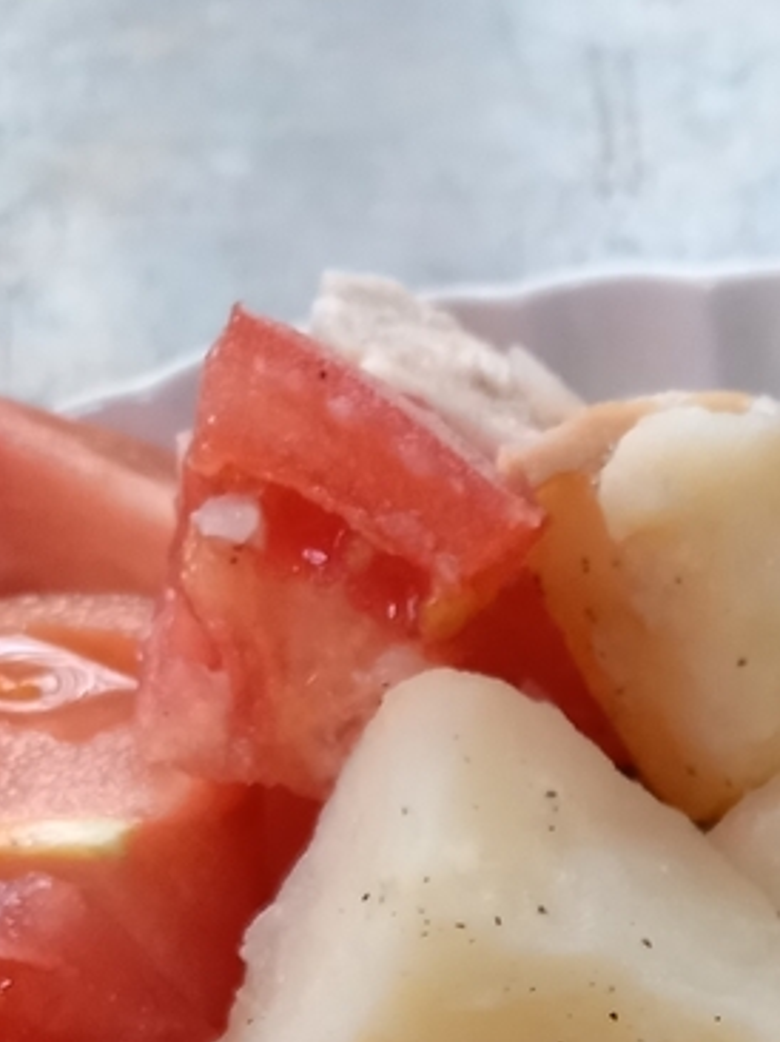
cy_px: 1443
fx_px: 2466
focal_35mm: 82
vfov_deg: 21.1
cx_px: 843
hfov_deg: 17.4
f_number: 1.8
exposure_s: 1/60
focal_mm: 4.65
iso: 320
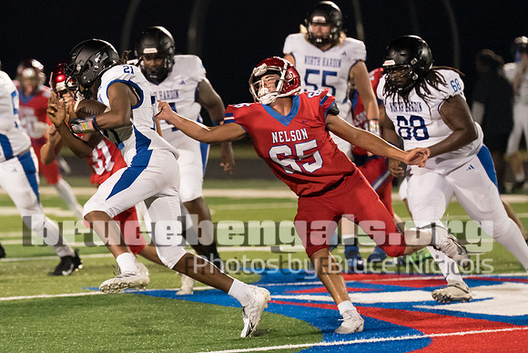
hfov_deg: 5.6
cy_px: 136
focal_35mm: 369
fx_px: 5409
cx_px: 110
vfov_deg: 3.7
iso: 10000
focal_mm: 200
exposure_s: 1/1000
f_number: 2.8
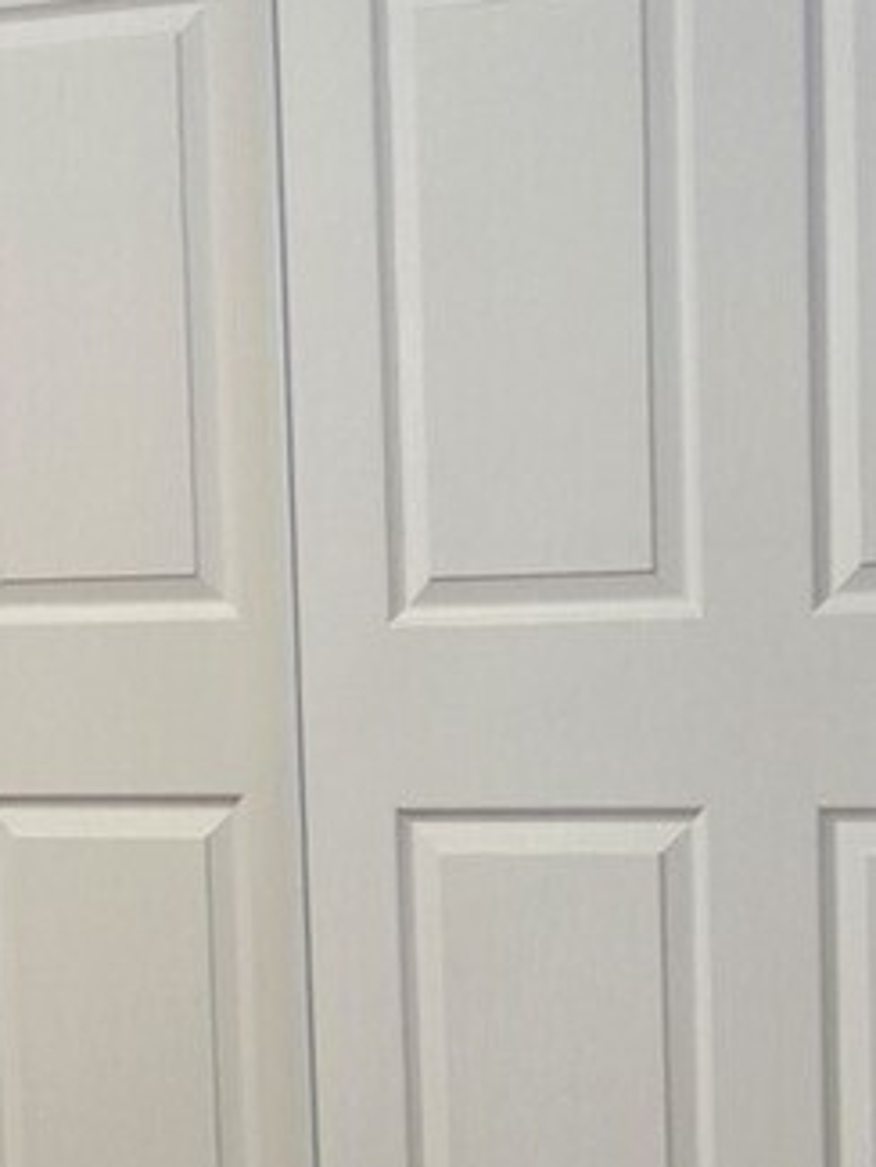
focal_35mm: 102
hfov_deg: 14.3
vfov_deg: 19.2
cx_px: 7
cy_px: 819
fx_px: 3439
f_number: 1.8
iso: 800
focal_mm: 5.4
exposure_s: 1/120
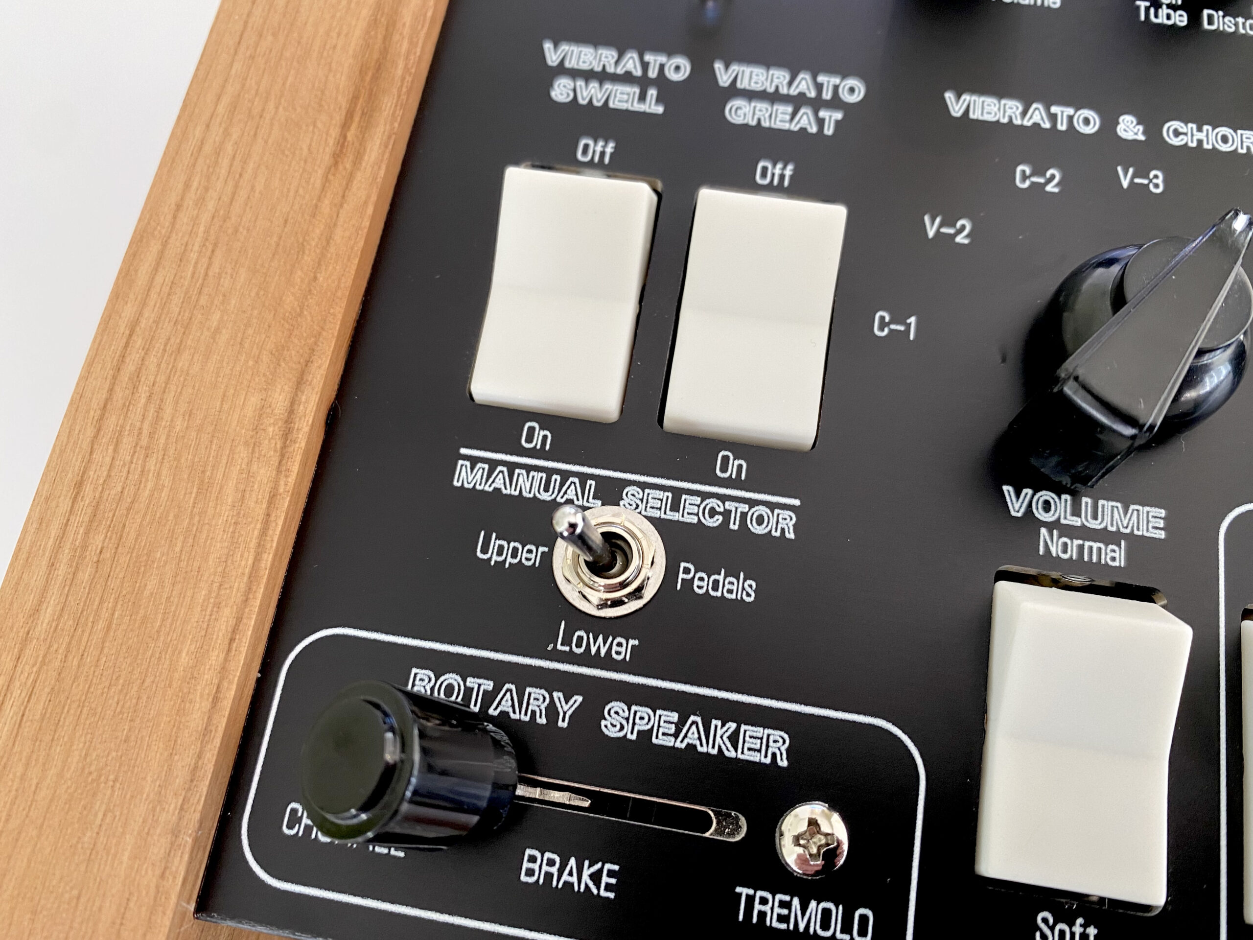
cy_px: 470
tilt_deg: -71.9
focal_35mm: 26
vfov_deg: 53.1
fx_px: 941
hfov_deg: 67.3
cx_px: 626
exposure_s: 1/50
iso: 80
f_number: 1.8
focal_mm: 4.25
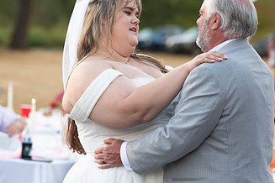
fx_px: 2032
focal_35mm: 266
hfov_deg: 7.7
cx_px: 163
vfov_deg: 5.2
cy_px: 109
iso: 1600
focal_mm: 150
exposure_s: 1/500
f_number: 4
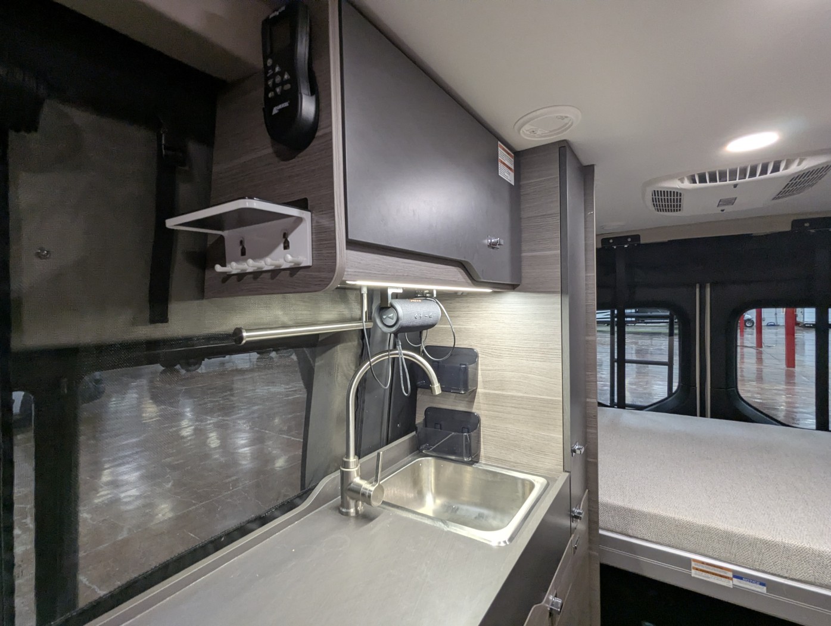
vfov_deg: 78.2
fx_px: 385
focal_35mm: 16
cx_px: 416
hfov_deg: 94.4
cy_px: 313
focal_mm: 2.35
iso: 221
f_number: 2.2
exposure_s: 1/46.9
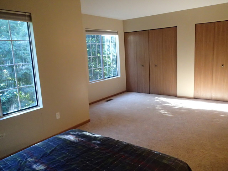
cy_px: 86
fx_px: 184
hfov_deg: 63.4
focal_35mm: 28
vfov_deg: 49.7
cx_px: 114
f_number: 2.2
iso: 1600
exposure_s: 1/250
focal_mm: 5.14
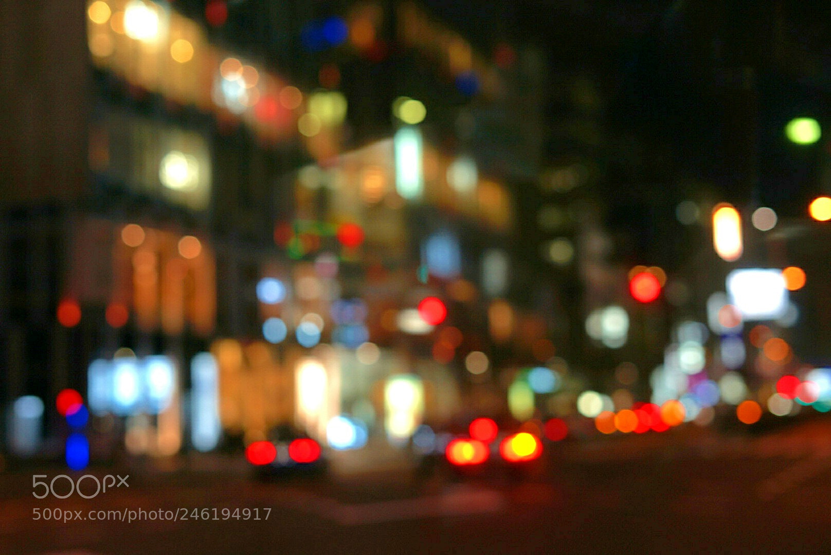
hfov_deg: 39.6
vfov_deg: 27.0
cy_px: 278
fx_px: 1155
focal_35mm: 50
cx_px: 416
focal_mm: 50
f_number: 2.8
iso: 200
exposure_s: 1/50
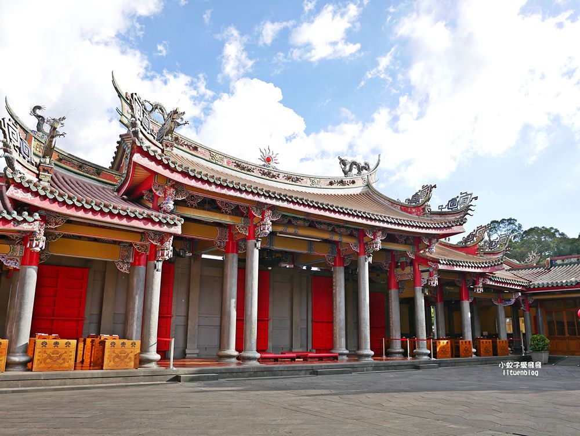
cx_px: 290
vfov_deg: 49.8
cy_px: 218
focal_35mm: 28
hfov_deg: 63.4
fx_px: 469
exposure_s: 1/1000
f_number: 3.5
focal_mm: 14
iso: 200
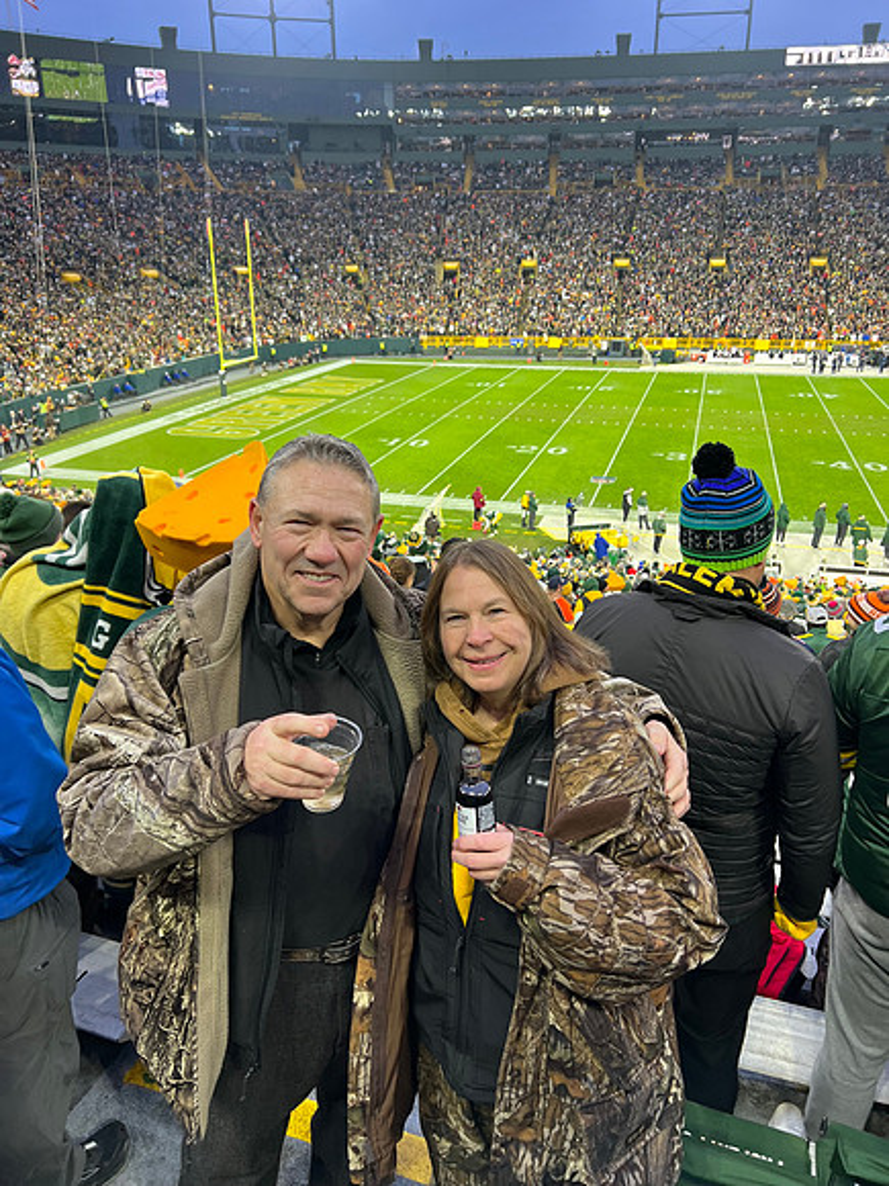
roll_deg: -1.5
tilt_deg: -20.5
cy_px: 593
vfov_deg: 67.3
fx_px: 890
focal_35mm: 26
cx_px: 444
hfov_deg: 53.1
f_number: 1.5
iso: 100
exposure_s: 1/120
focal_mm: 5.7
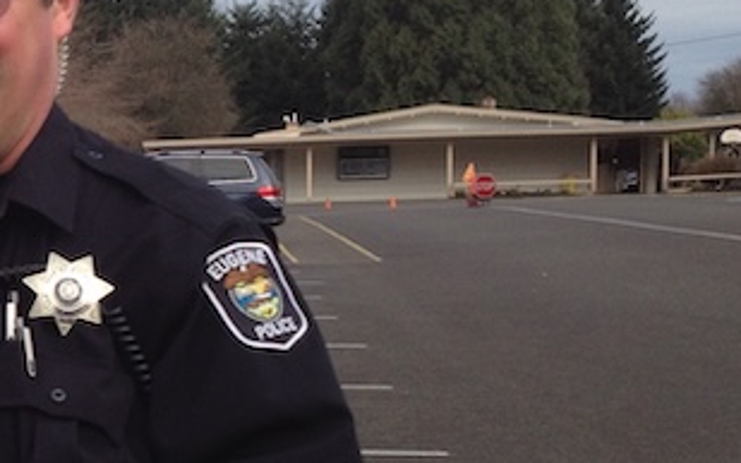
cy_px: 417
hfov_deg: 20.0
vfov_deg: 13.5
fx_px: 1938
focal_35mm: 96
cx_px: -197
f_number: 2.4
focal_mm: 4.28
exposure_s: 1/1227
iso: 80
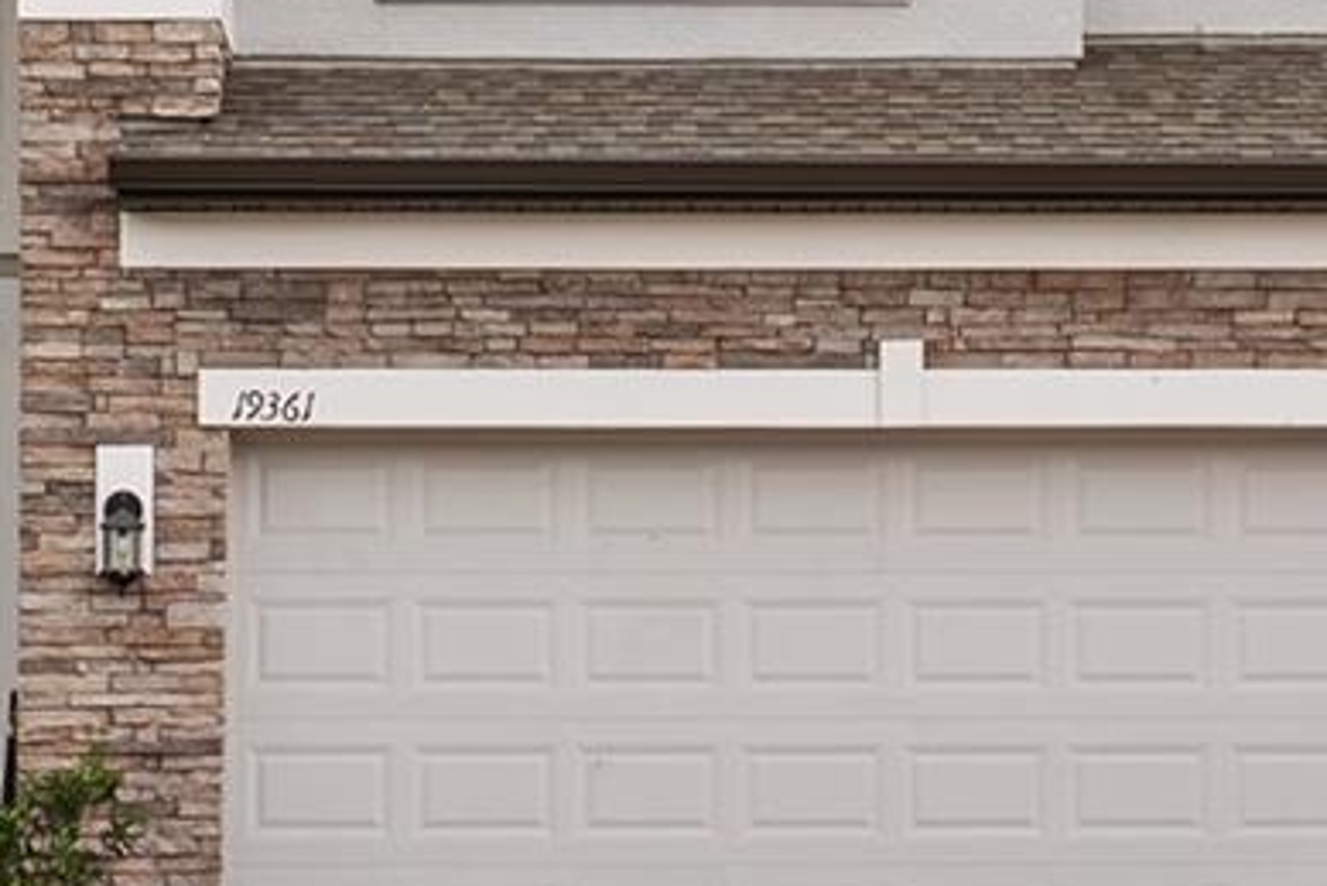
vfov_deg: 13.8
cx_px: 534
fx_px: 3650
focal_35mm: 99
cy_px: 243
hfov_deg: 20.6
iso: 100
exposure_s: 1/10
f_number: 8
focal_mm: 24
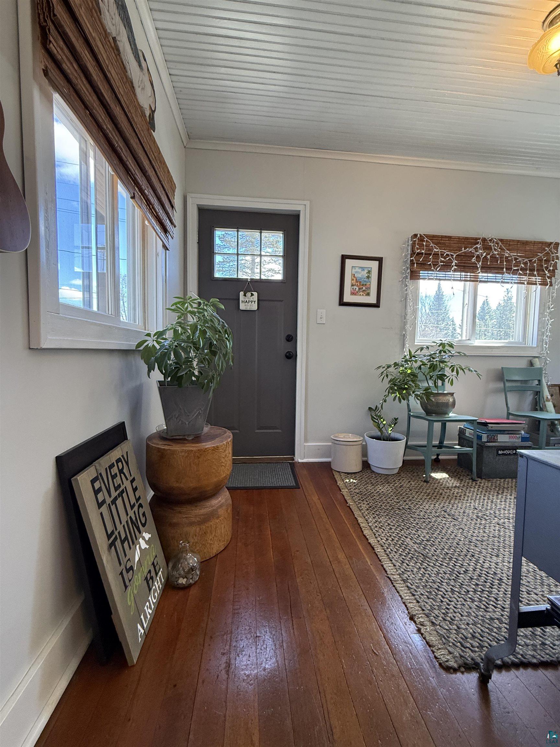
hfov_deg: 85.7
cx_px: 280
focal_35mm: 14
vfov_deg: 102.1
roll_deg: +0.1
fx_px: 302
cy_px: 374
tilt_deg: -2.9
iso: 320
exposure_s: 1/120
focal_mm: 2.22
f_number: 2.2
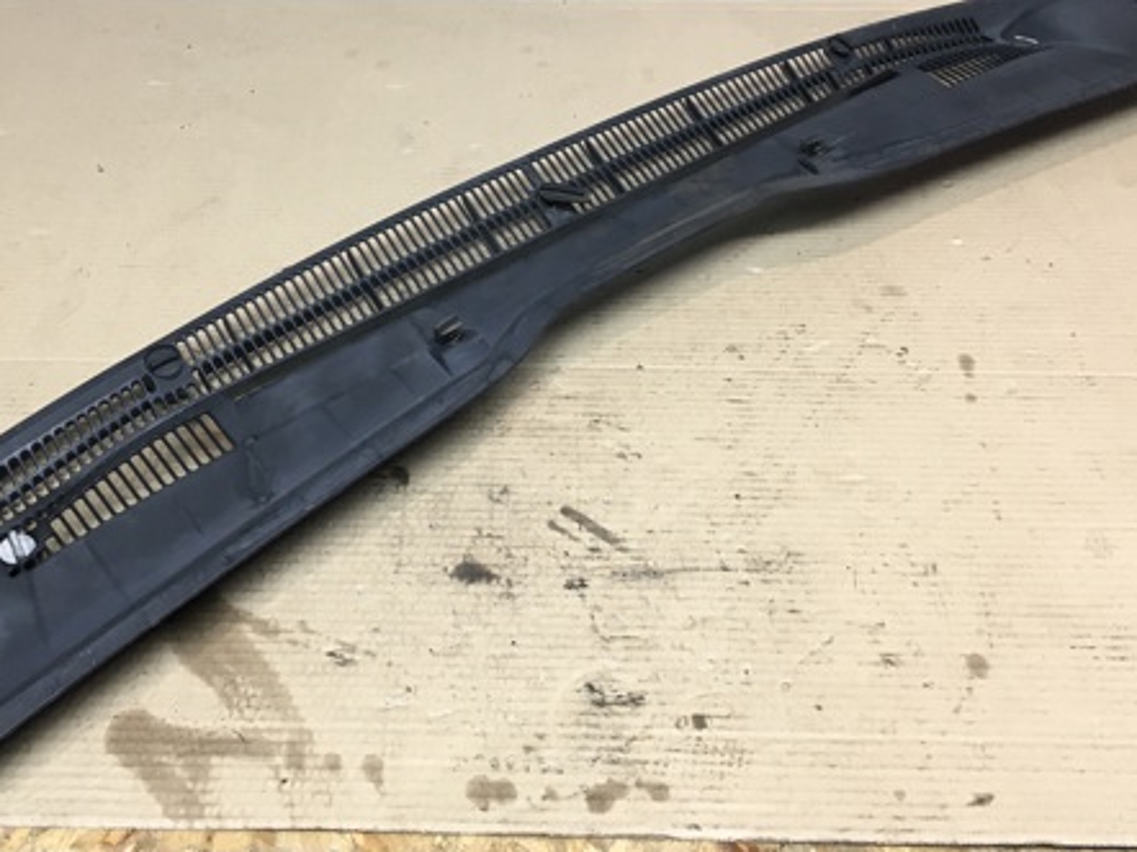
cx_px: 489
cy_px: 282
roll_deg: +0.2
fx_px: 1379
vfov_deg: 34.0
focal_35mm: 42
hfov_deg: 44.7
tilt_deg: -41.3
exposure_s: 1/33
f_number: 2.2
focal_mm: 4.15
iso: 80
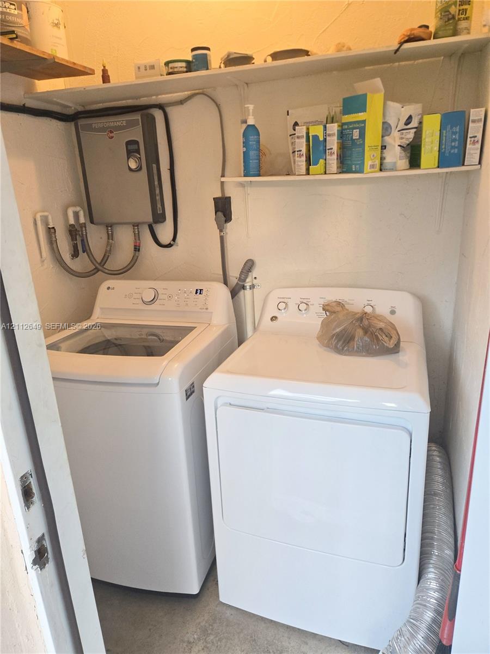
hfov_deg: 58.9
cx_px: 245
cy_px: 327
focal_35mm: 23
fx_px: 434
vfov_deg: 73.9
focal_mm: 5.4
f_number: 1.8
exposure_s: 1/120
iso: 250
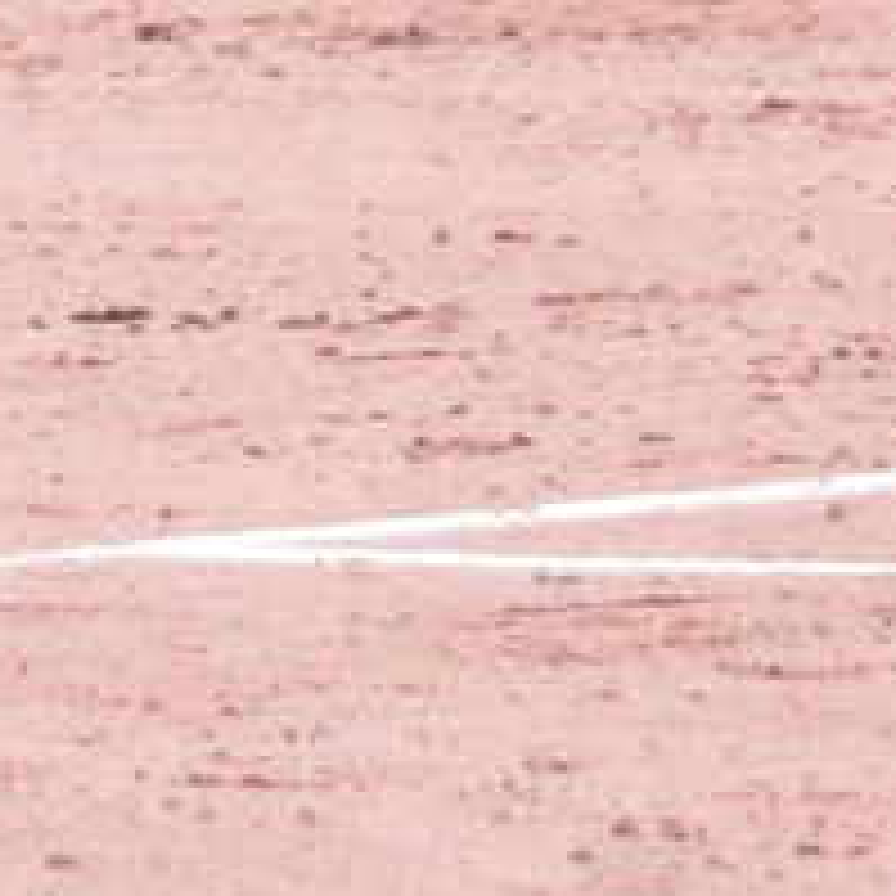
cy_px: -889
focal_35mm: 1101
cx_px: -1954
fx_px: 32242
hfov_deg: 1.6
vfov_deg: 1.6
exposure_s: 1/2500
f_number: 4.5
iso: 1250
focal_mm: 86
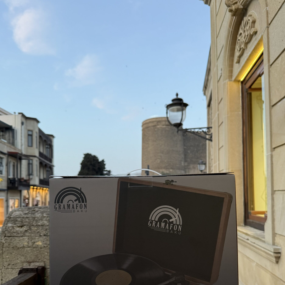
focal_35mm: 29
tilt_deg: +1.7
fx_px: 270
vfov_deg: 54.5
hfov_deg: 55.6
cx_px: 144
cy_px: 190
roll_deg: +1.2
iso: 125
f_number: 1.78
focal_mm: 6.76
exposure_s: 1/100
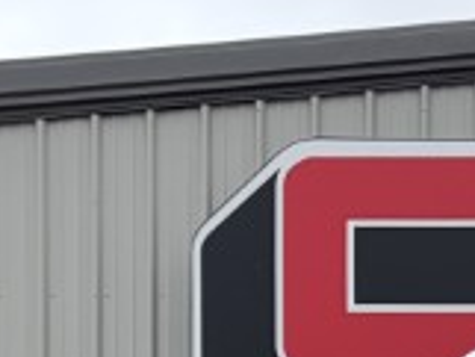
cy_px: 1033
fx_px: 2266
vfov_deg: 7.9
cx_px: 631
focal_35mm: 165
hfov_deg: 11.6
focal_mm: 5.96
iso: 50
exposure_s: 1/1751
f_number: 1.6
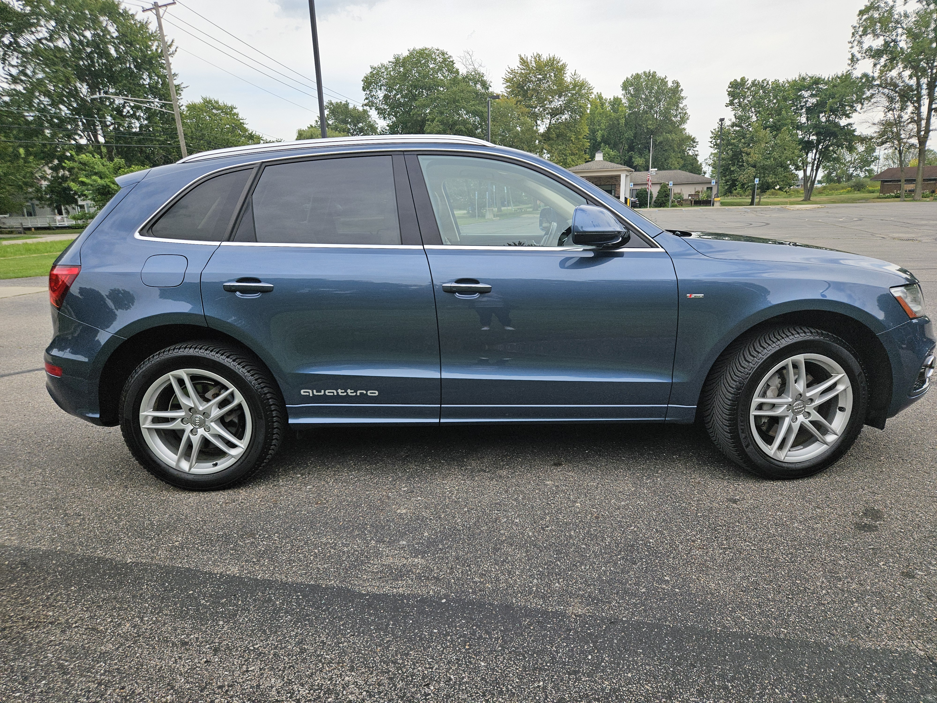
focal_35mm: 23
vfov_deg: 58.9
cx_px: 468
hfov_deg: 73.9
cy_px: 352
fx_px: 623
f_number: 1.8
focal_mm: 5.4
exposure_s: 1/2000
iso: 100
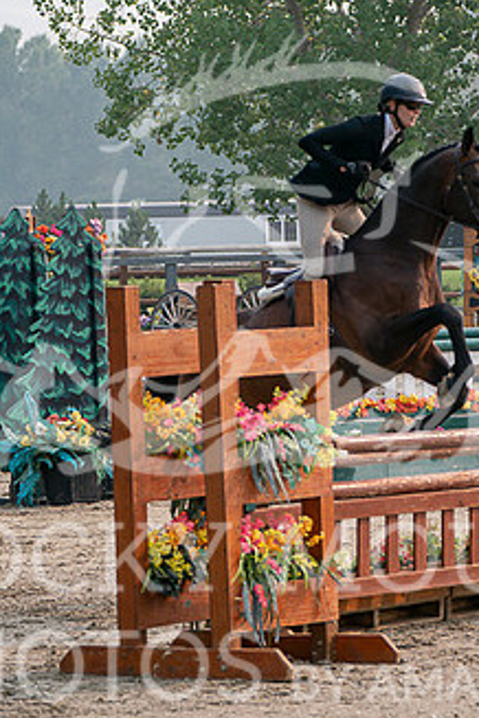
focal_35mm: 284
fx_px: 5668
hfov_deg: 4.8
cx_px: 382
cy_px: 359
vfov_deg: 7.3
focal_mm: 160
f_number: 5.6
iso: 500
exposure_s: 1/1000
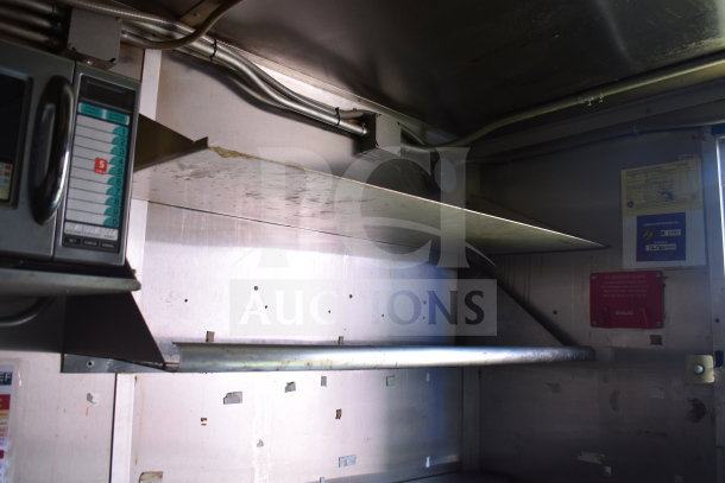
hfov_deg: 59.5
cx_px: 362
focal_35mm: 32
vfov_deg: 41.7
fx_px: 634
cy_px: 242
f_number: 3.8
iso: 450
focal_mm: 21
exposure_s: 1/160
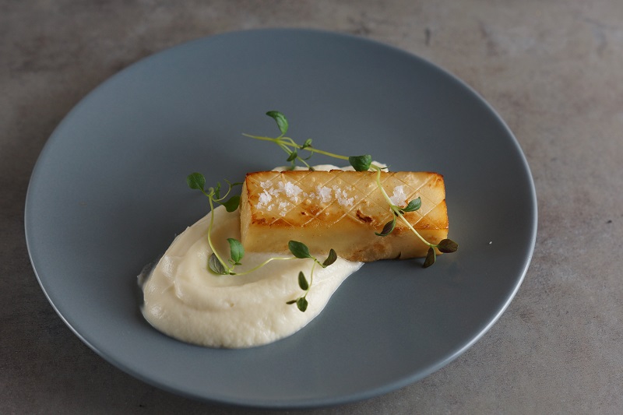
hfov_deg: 27.0
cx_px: 312
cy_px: 208
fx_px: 1298
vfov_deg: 18.2
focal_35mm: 75
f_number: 4
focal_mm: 50
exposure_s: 1/80
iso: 250
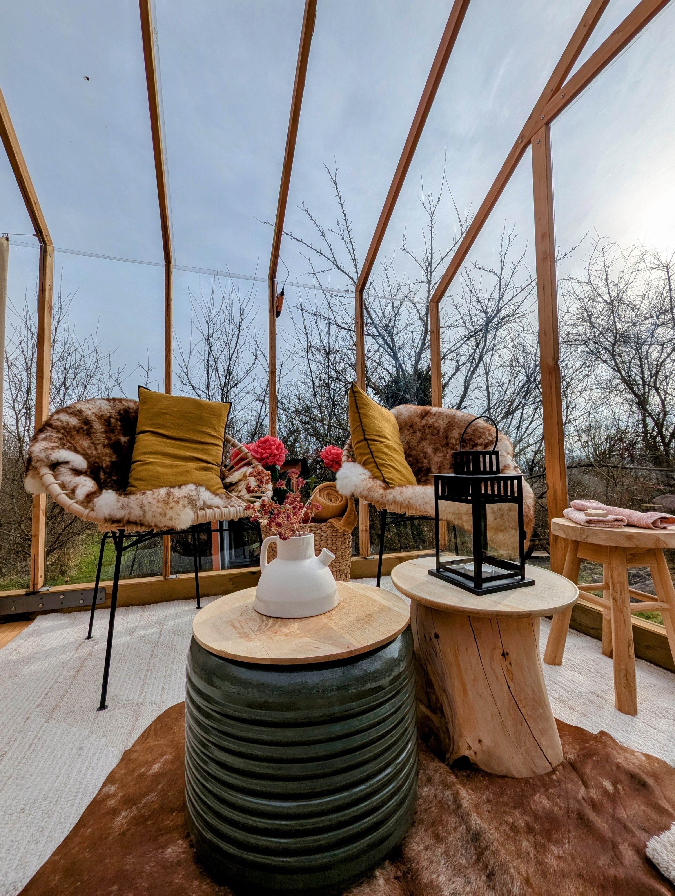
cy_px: 448
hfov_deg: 90.1
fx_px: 337
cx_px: 338
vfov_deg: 106.1
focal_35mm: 13
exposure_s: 1/3788
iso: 42
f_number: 2.2
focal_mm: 1.95
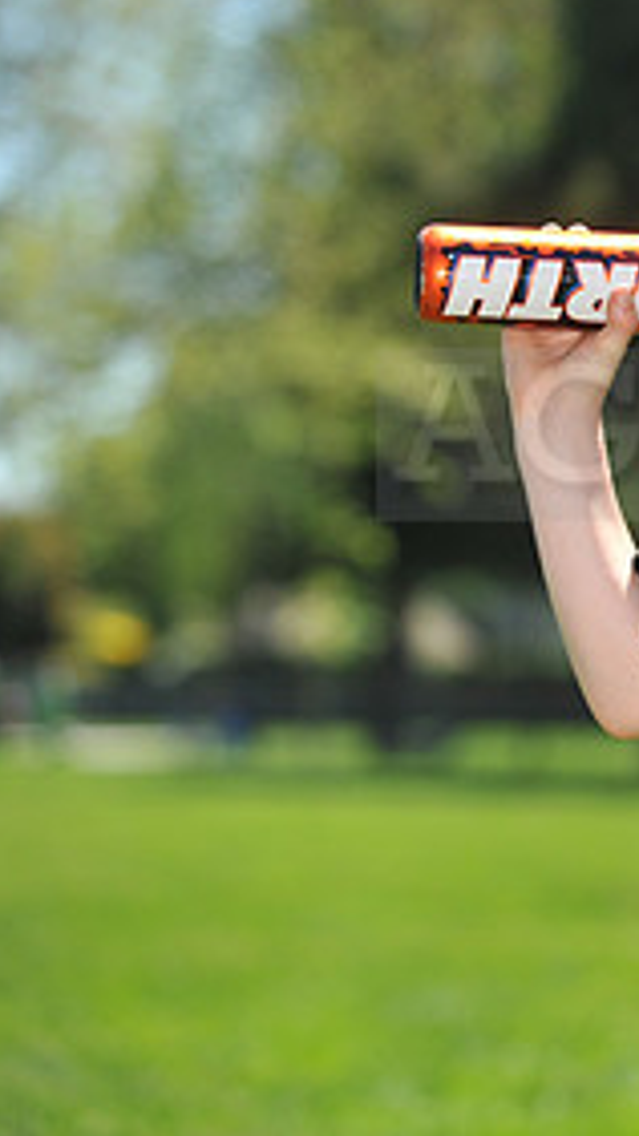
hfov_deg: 5.6
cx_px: 1056
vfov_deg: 10.0
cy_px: 400
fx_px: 6508
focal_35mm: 216
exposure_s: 1/1250
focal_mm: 100
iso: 200
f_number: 4
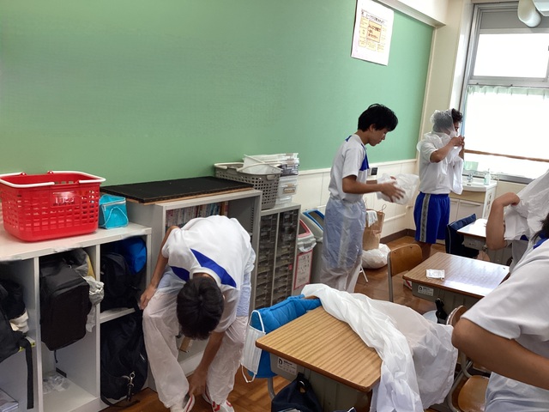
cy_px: 206
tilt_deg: -11.8
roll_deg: -4.5
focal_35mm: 31
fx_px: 492
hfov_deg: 58.4
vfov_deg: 45.4
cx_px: 274
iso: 64
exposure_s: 1/60
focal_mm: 3.3
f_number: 2.4
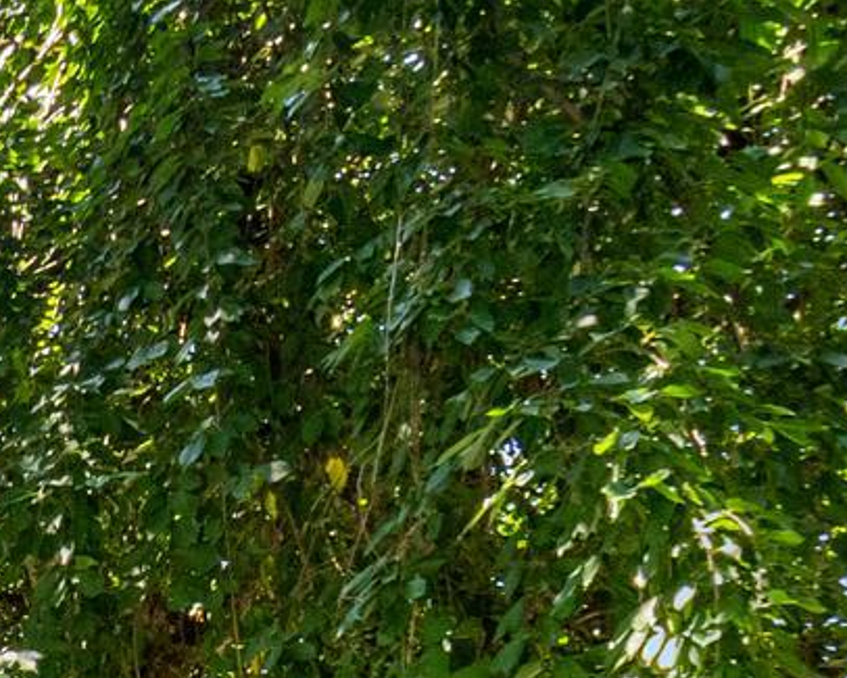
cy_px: 952
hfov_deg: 17.4
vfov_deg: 19.4
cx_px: -930
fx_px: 1780
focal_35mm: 71
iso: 200
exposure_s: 1/100
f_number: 10
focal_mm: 10
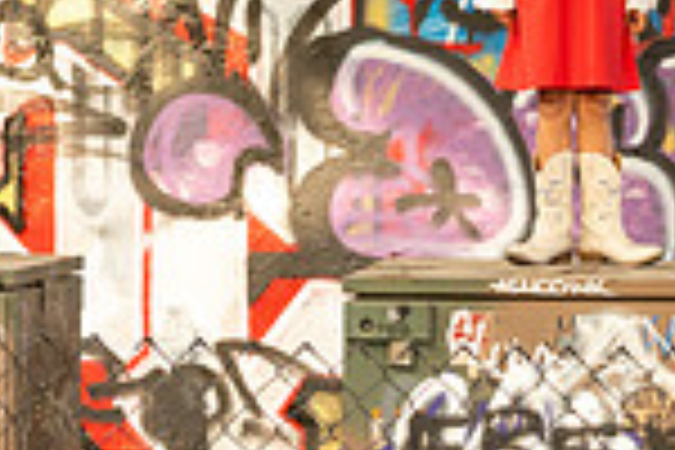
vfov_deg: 4.4
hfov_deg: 6.6
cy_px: -184
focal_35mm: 310
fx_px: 5812
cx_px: 441
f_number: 3.5
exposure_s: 1/100
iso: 400
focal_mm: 80
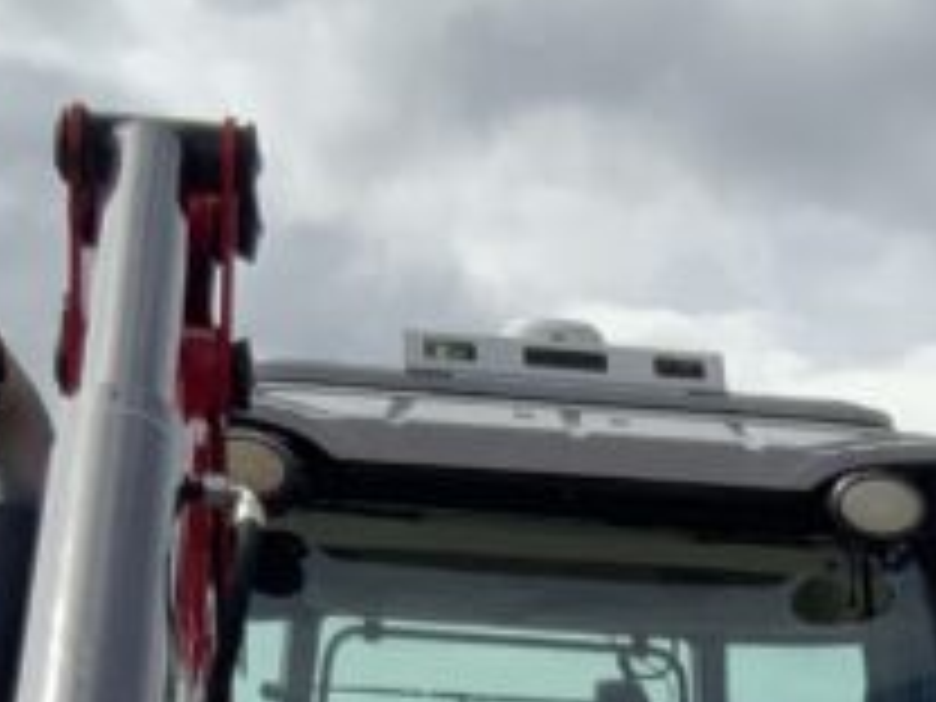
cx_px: 940
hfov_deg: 13.6
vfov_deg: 9.6
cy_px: 1462
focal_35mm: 143
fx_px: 3867
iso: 16
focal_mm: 3
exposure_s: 1/1848
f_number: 1.8
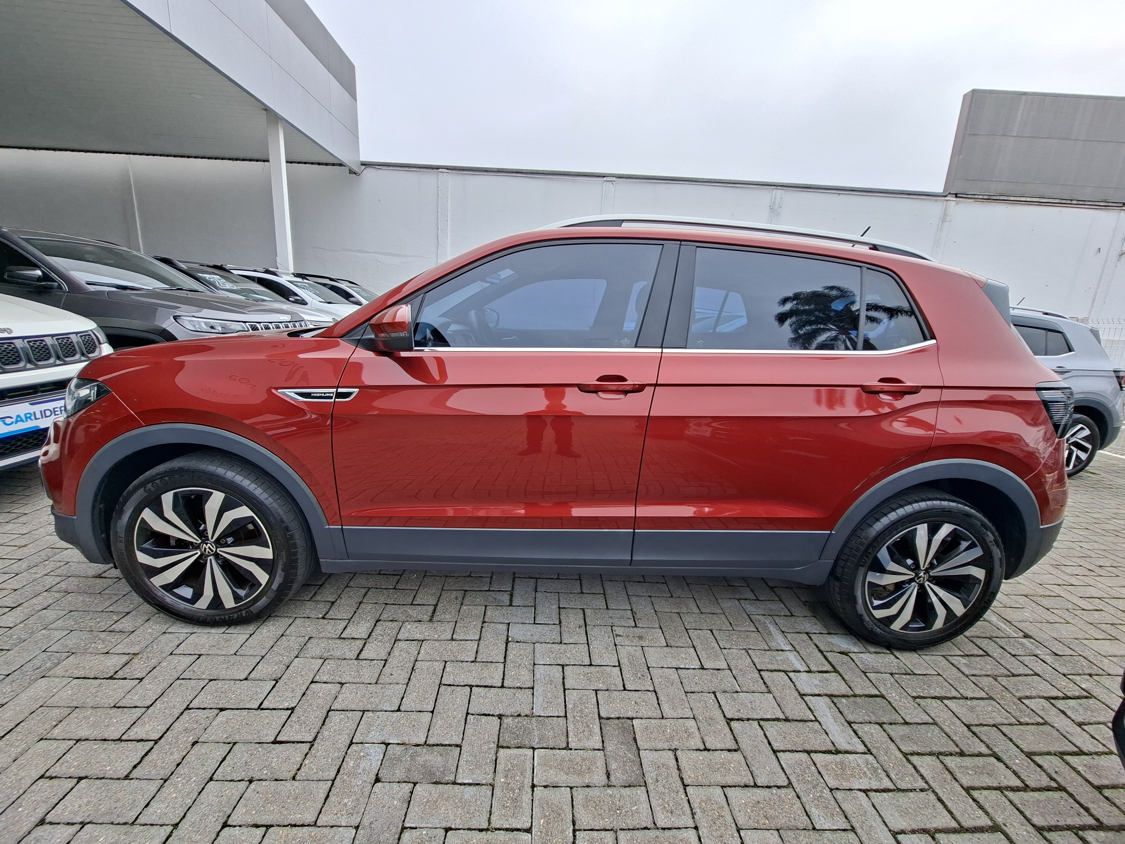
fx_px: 422
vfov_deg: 89.9
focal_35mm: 13
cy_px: 422
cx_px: 562
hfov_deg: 106.2
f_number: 2.2
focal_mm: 1.74
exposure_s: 1/226
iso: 40
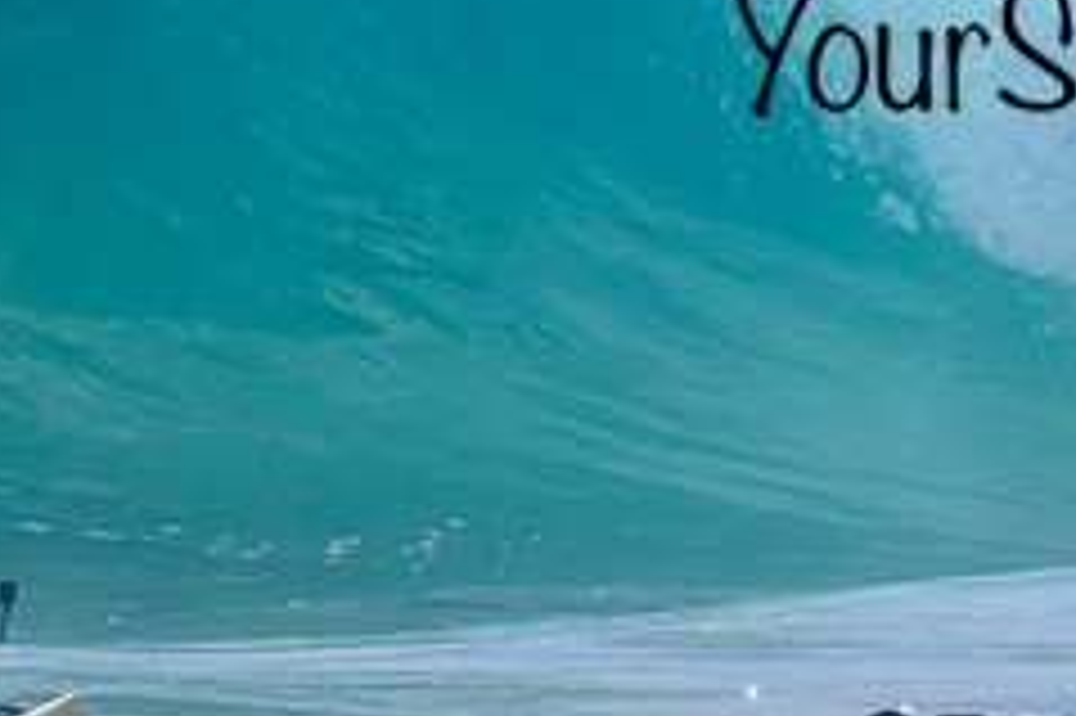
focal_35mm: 1992
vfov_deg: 0.7
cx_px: 1198
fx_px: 59496
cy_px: 7
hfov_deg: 1.0
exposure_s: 1/2000
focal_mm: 800
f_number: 11
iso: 1000
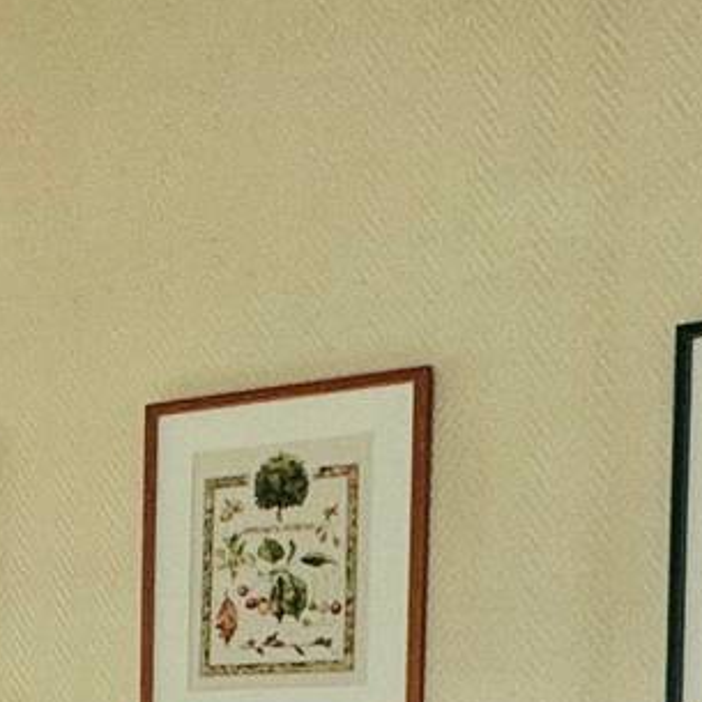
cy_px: 957
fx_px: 2386
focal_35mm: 104
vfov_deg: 15.8
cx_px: -479
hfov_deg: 15.0
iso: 100
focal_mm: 2.22
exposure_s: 1/99
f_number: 2.2
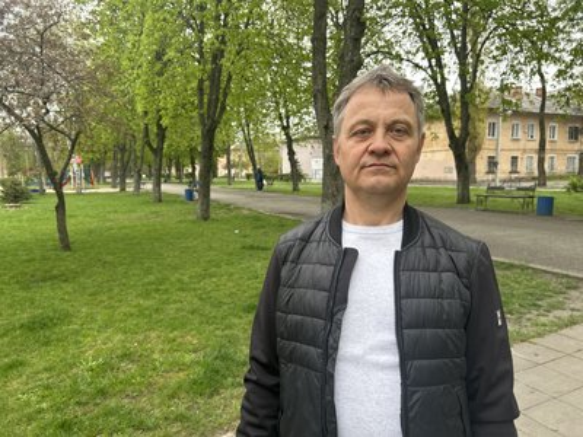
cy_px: 218
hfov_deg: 67.3
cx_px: 292
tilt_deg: -6.5
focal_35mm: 26
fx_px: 438
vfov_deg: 53.1
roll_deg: +0.8
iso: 50
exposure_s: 1/471
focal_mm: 5.7
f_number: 1.5
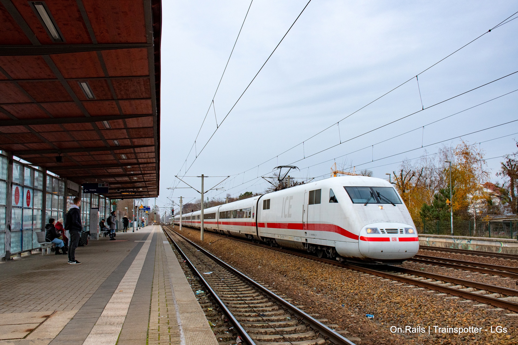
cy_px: 172
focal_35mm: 36
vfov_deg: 36.9
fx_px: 518
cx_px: 259
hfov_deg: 53.1
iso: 500
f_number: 6.7
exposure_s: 1/1000
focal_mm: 24
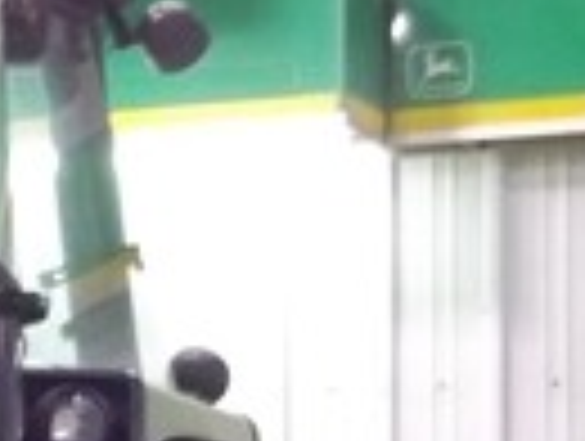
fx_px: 2760
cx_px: -616
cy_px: 549
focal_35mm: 163
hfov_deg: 10.9
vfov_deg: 9.0
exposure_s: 1/8
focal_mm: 7.1
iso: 400
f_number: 3.2
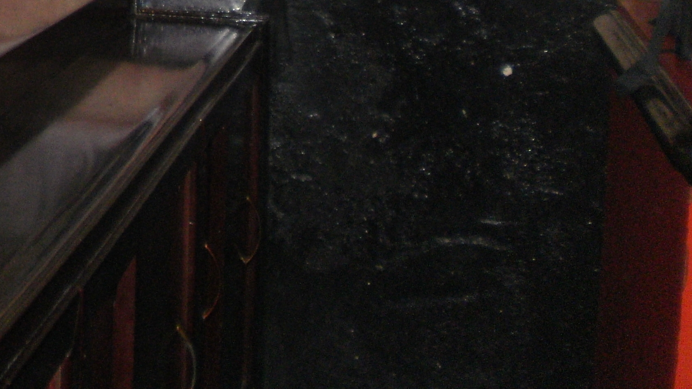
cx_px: -32
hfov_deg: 21.1
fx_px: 1780
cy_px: -185
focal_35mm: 97
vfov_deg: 11.9
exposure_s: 1/30
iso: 200
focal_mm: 6.3
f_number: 3.1
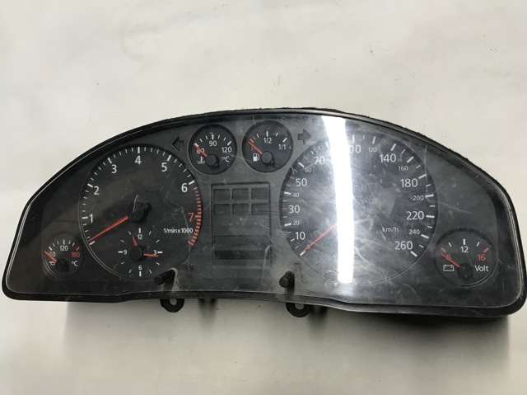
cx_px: 264
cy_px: 198
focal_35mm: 28
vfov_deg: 49.7
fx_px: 426
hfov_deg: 63.5
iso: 32
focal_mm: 3.99
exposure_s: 1/33
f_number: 1.8
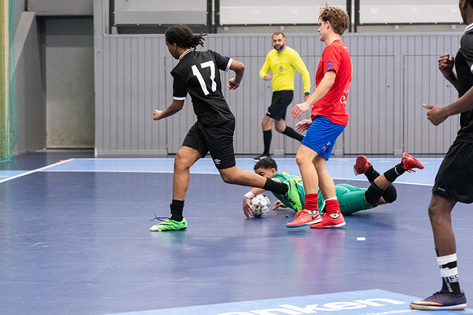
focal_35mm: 112
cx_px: 236
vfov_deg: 12.2
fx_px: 1474
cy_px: 158
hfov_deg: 18.2
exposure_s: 1/640
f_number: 3.2
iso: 8000
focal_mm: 70
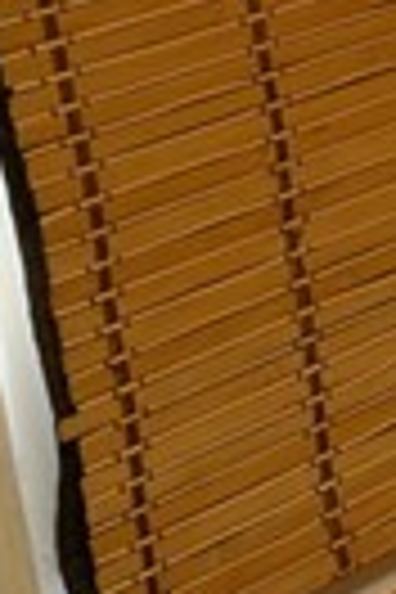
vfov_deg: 14.3
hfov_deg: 7.3
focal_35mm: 136
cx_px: 1577
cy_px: -241
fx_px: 2246
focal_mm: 11
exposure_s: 1/4
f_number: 4.5
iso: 250
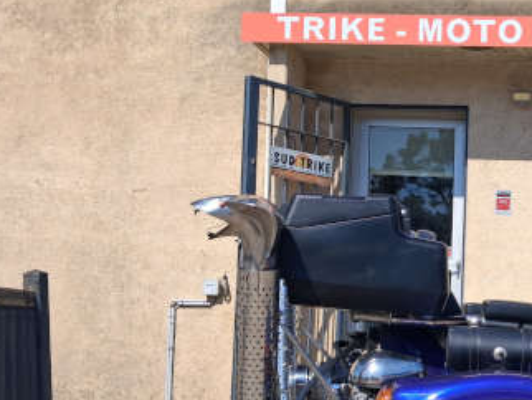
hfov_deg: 27.4
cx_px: 520
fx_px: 1030
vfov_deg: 21.8
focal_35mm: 67
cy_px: 276
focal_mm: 4
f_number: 1.8
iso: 25
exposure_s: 1/841
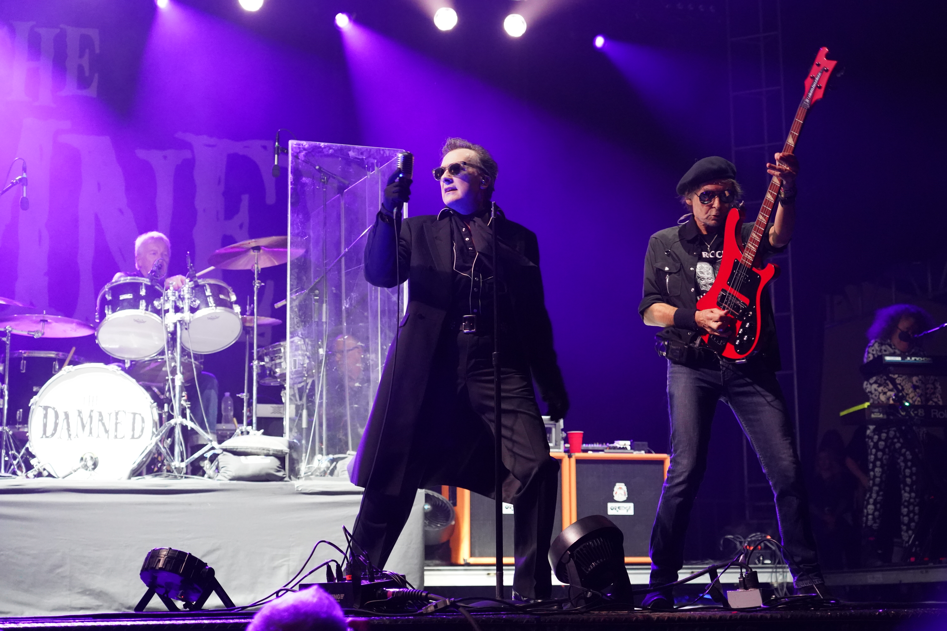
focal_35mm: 63
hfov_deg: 31.9
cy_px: 316
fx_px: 1657
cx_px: 474
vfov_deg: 21.6
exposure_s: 1/160
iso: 8000
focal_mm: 63
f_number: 4
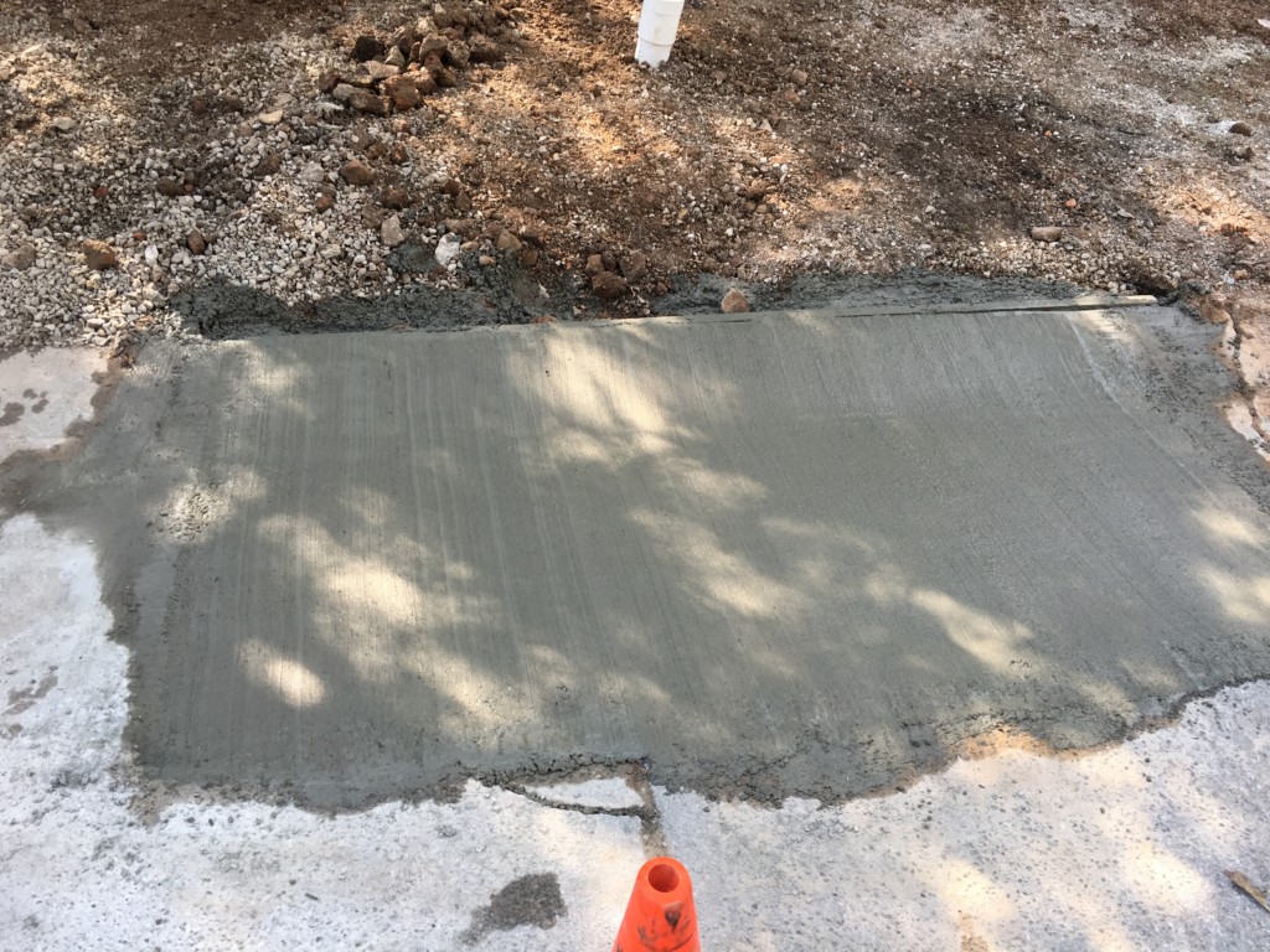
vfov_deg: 48.2
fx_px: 1064
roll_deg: -5.6
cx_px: 635
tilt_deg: -35.7
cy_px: 476
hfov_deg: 61.7
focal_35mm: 29
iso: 32
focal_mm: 4.15
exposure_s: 1/120
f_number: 2.2
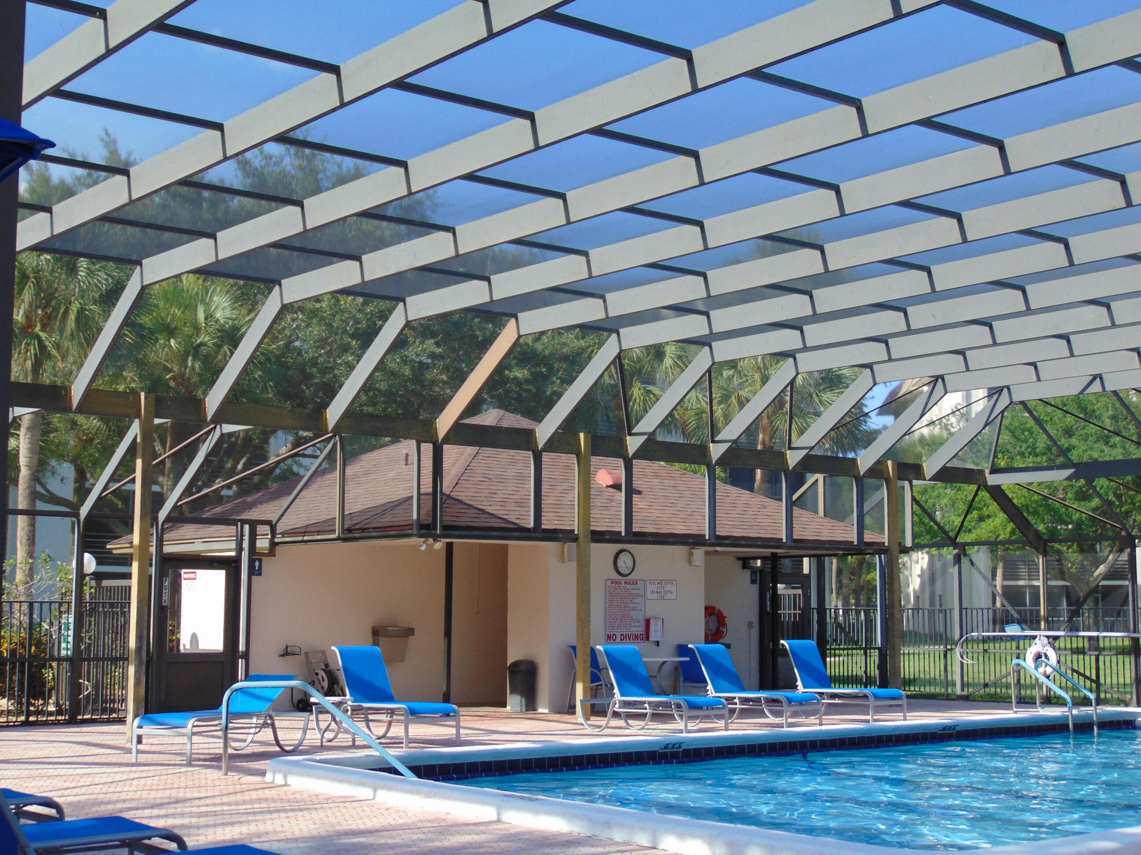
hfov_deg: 38.2
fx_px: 1648
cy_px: 428
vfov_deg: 29.1
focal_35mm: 50
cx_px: 570
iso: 80
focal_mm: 9
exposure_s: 1/320
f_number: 3.5
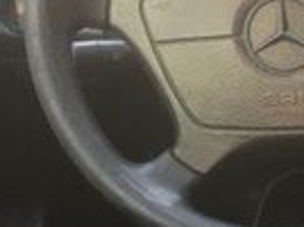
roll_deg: -1.9
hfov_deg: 11.4
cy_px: 269
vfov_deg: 10.2
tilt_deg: -26.9
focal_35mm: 143
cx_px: 735
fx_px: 1254
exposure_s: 1/33
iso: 40
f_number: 2.2
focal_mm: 4.15
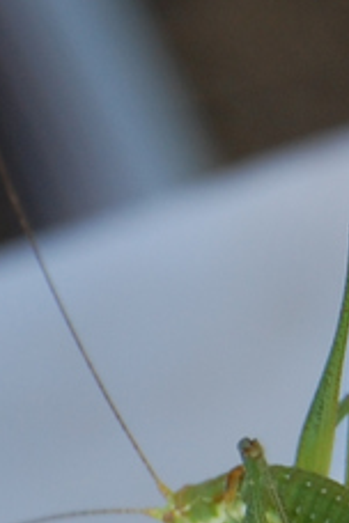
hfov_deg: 5.9
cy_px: 388
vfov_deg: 8.9
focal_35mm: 231
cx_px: 32
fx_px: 3365
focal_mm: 55
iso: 200
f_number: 5.6
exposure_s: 1/125
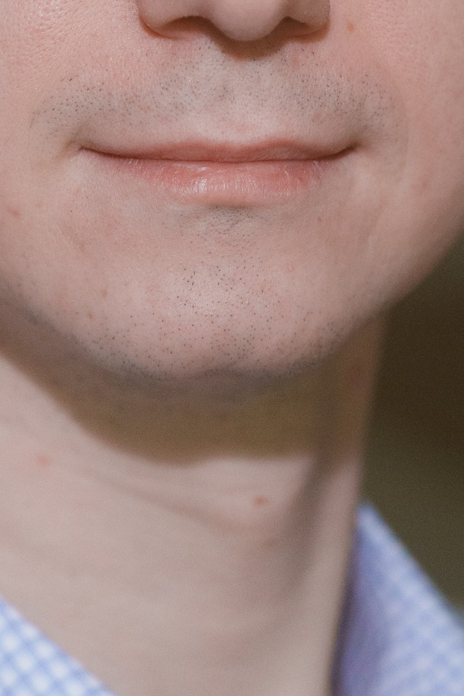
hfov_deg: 6.9
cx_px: 175
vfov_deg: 10.3
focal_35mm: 199
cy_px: 180
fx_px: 3848
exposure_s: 1/125
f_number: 2.2
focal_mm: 50
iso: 1000
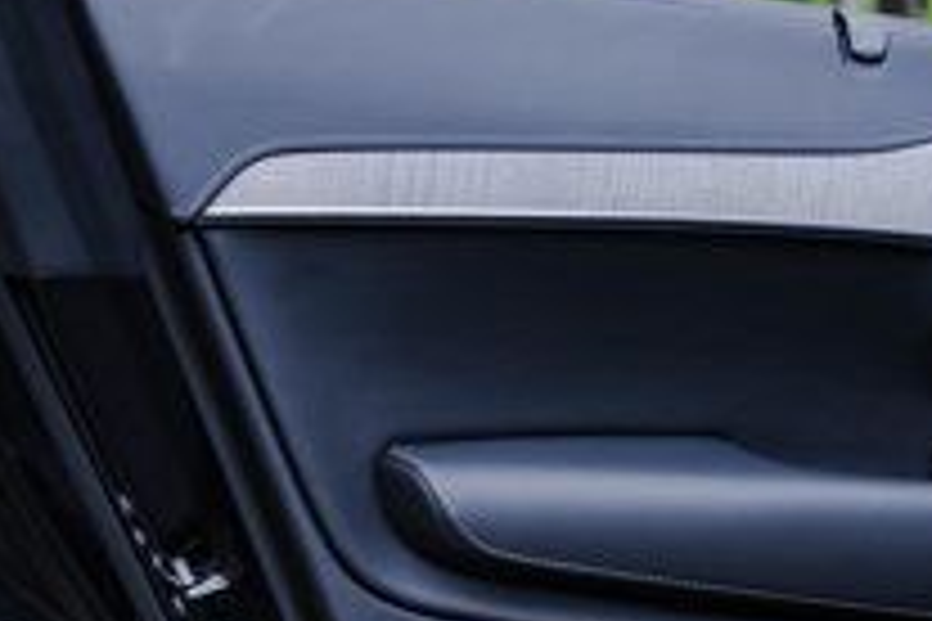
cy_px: 533
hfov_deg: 20.2
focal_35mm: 99
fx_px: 2563
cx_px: 855
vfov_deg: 13.7
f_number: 2.8
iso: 800
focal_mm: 32
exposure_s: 1/250
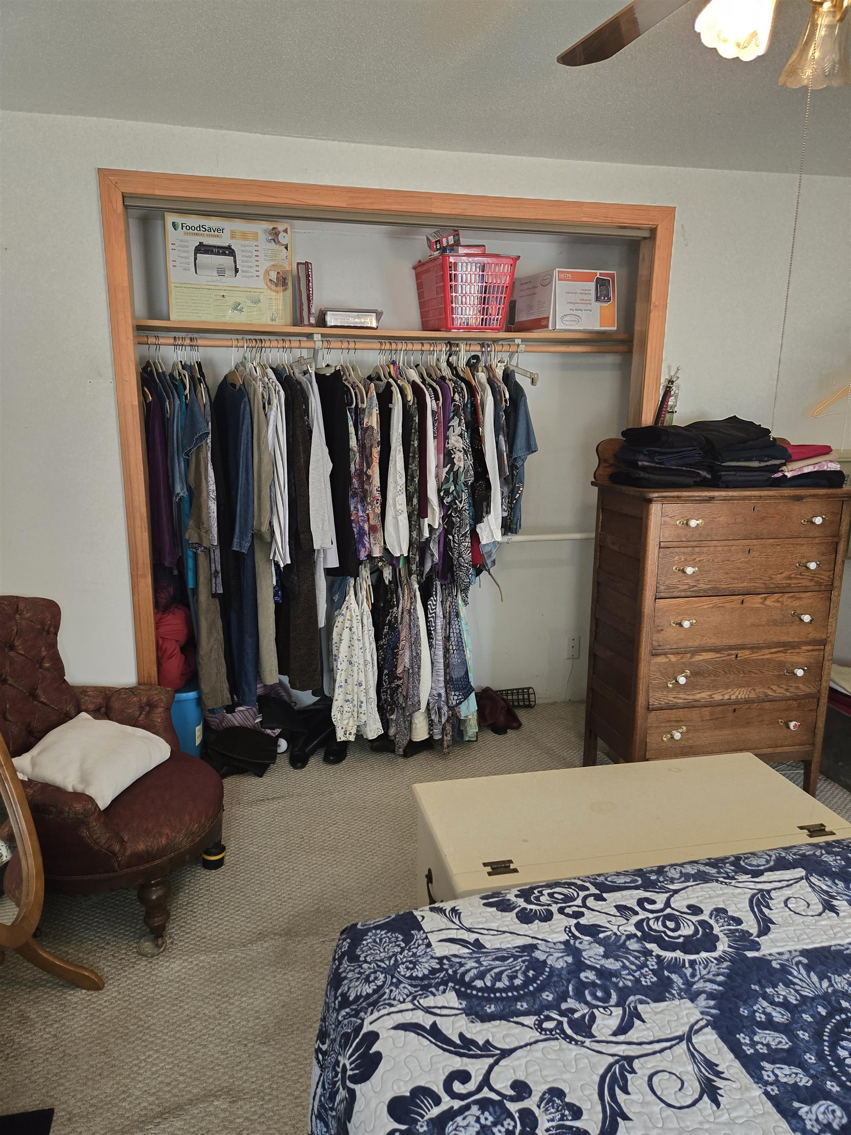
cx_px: 426
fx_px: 754
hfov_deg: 58.9
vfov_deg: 73.9
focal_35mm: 23
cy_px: 568
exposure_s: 1/120
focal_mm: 5.4
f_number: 1.8
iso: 800
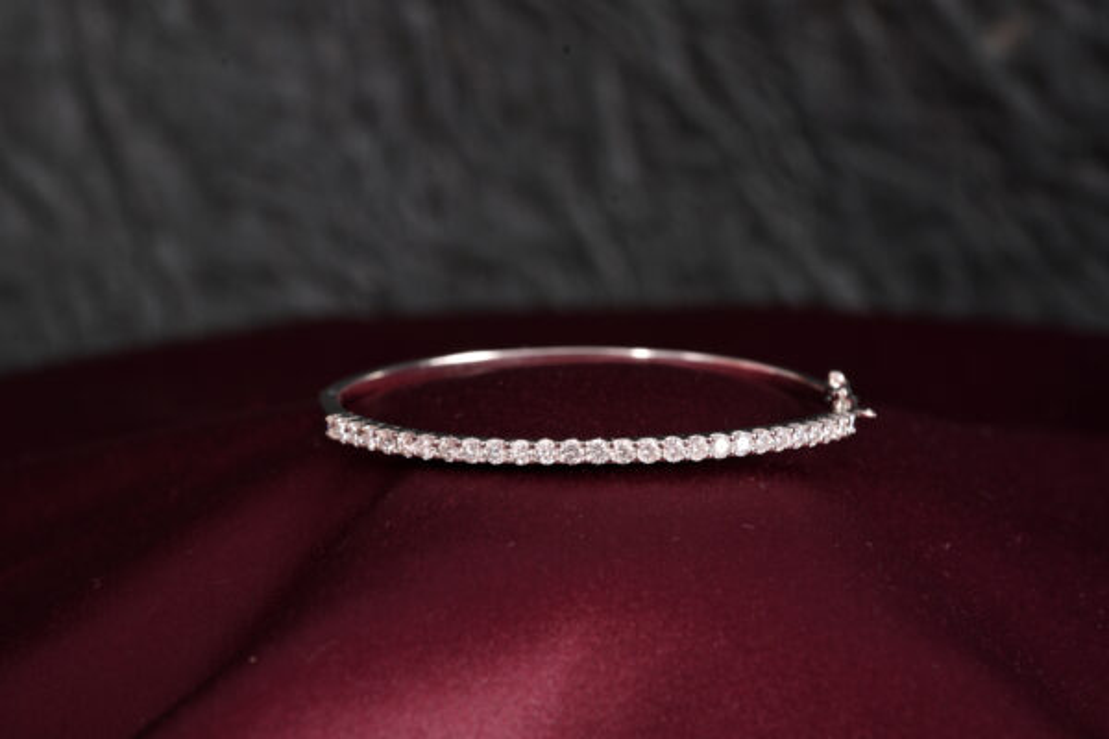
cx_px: 554
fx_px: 3696
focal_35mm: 120
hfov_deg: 17.1
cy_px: 370
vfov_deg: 11.4
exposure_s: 1/160
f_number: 14
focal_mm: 120
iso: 125
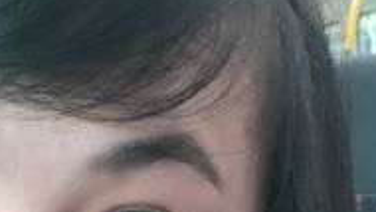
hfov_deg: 19.1
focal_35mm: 110
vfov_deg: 10.5
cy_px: 360
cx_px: 26
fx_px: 1097
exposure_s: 1/34
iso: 100
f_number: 2.2
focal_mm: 2.87
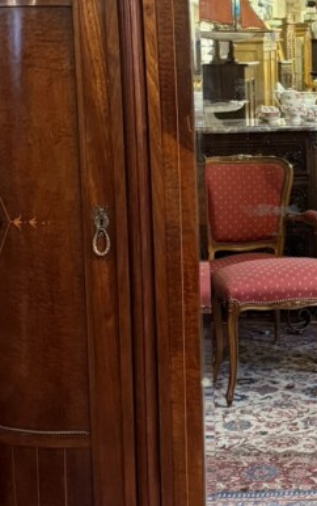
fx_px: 1090
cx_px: 407
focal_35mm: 79
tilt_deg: -5.0
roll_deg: +0.3
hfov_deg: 15.8
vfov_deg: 25.9
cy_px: 138
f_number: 1.78
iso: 640
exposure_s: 1/50
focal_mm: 6.76
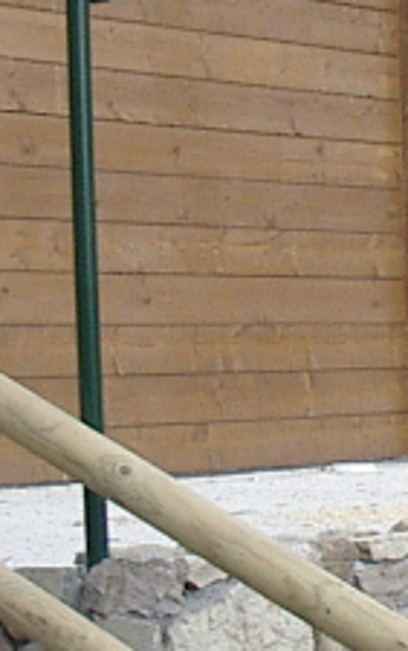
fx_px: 3250
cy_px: -14
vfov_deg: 11.3
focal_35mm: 183
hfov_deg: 7.0
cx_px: 700
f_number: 4.8
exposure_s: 1/100
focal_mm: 5.8
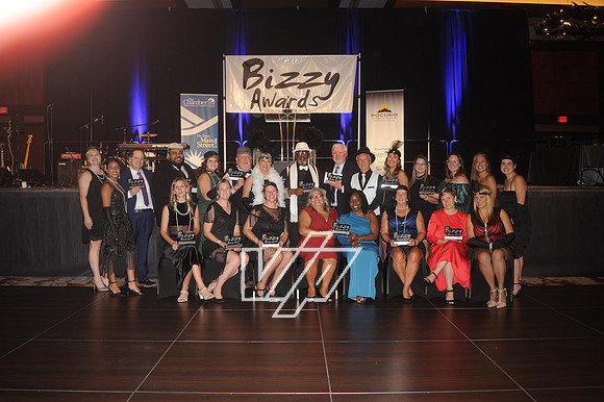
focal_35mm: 35
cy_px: 201
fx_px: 587
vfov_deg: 37.8
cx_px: 302
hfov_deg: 54.5
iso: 640
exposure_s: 1/40
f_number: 6.3
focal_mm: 35
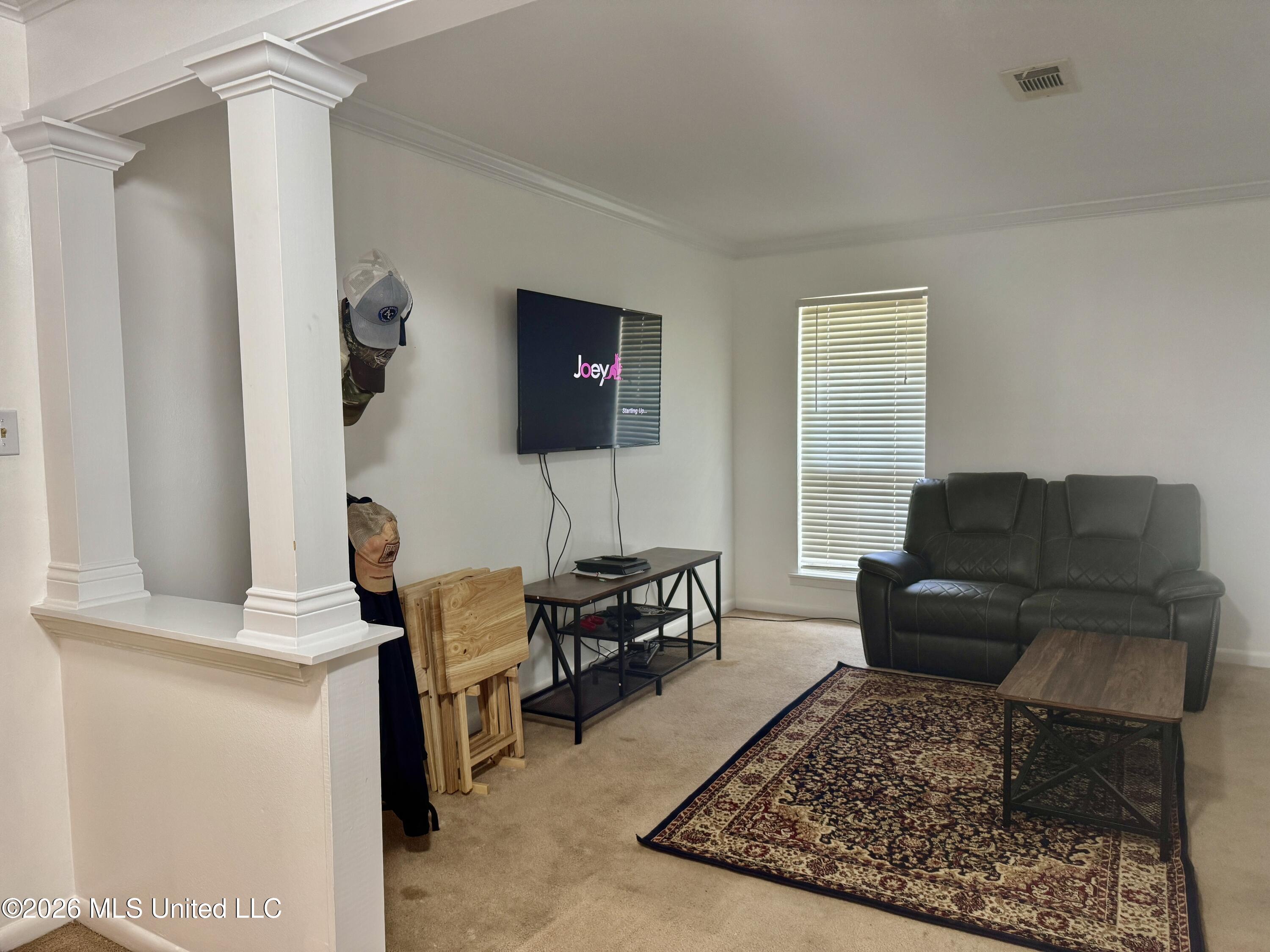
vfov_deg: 56.8
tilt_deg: -4.8
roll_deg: +1.3
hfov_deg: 71.6
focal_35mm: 24
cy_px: 476
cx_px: 635
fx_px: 881
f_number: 1.78
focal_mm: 6.76
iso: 200
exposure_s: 1/60
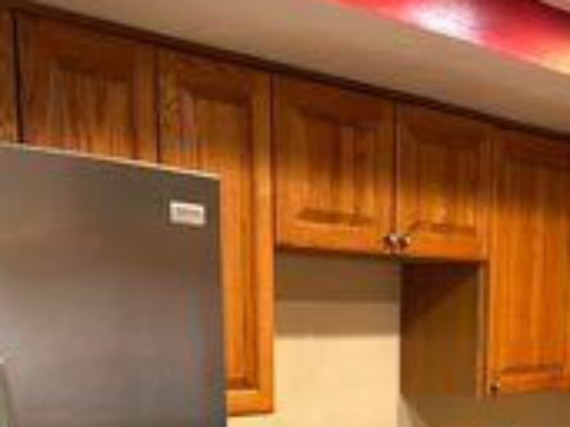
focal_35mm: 76
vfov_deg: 17.8
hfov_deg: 25.4
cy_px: 592
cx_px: 427
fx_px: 1251
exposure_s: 1/60
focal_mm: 5.7
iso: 320
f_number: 1.5
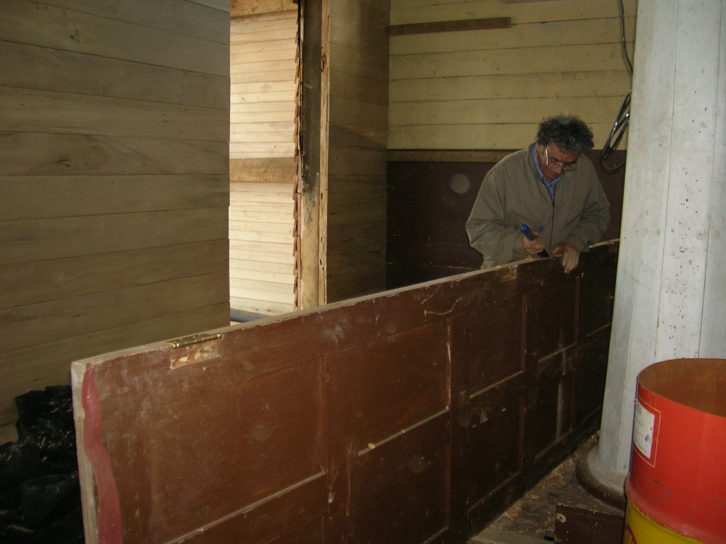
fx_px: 713
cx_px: 363
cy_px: 272
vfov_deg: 41.8
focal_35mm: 34
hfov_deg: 54.0
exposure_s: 1/60.1
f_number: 2.9
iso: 81
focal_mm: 5.7
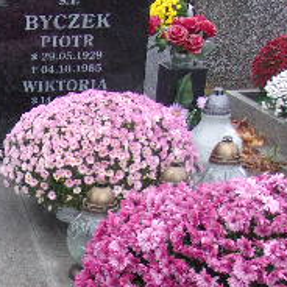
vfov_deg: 20.3
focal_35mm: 83
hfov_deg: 19.5
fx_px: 779
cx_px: -69
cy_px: 275
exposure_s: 1/34
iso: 251
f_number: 3
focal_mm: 4.9
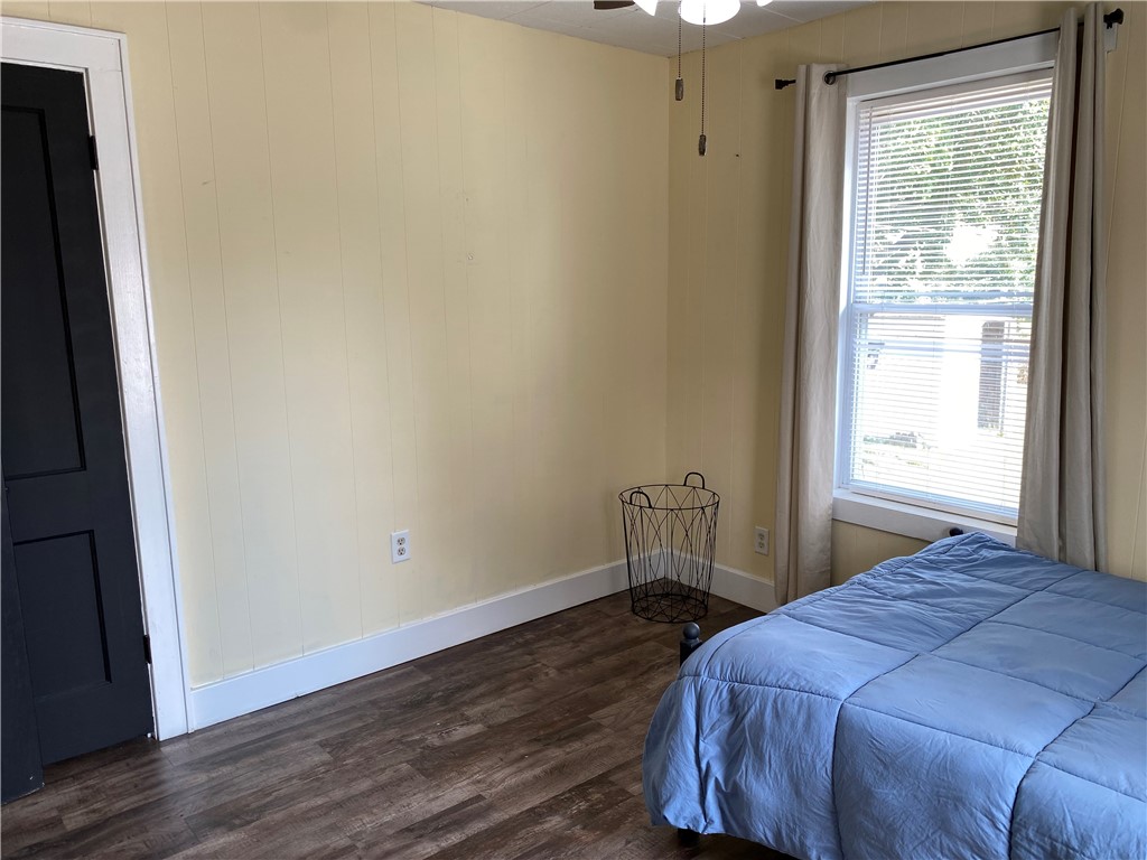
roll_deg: +0.0
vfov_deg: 53.1
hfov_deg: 67.3
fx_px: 862
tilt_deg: -10.3
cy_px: 430
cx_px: 574
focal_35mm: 26
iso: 40
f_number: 1.8
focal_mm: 4.25
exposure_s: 1/120
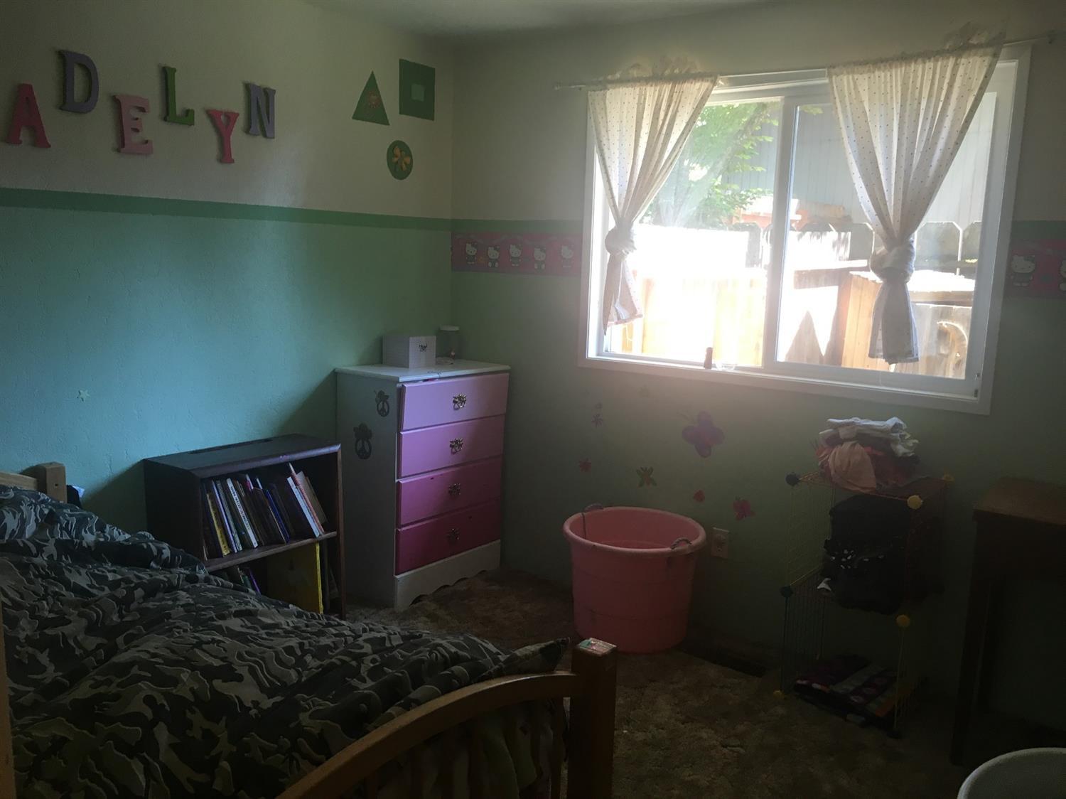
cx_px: 533
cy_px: 400
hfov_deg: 61.7
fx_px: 893
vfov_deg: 48.2
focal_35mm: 29
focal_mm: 4.15
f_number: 2.2
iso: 50
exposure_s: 1/30
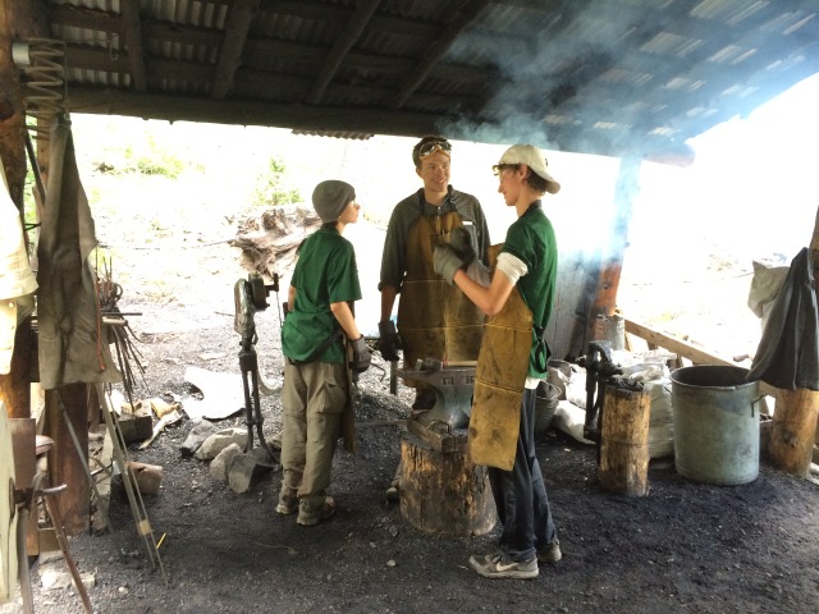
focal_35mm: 29
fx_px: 686
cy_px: 307
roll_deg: -0.7
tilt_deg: -5.5
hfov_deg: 61.7
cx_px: 410
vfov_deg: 48.2
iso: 160
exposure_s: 1/30
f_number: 2.2
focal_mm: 4.15
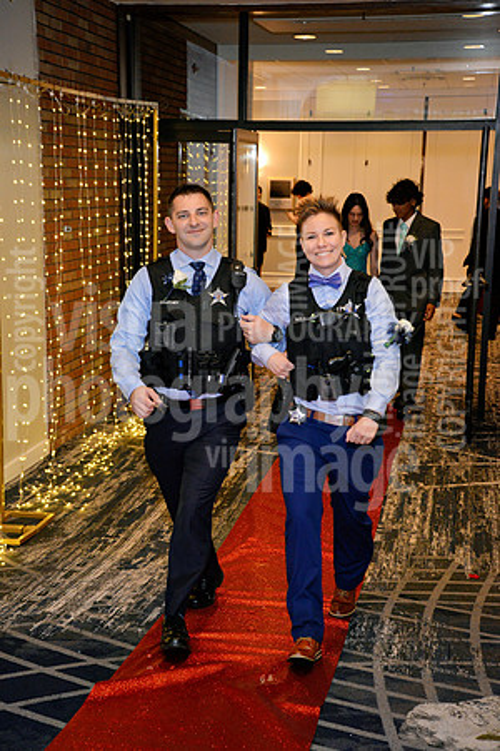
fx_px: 1146
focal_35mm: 55
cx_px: 250
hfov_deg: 24.6
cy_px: 376
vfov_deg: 36.2
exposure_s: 1/125
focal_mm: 55
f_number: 5.6
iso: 3200
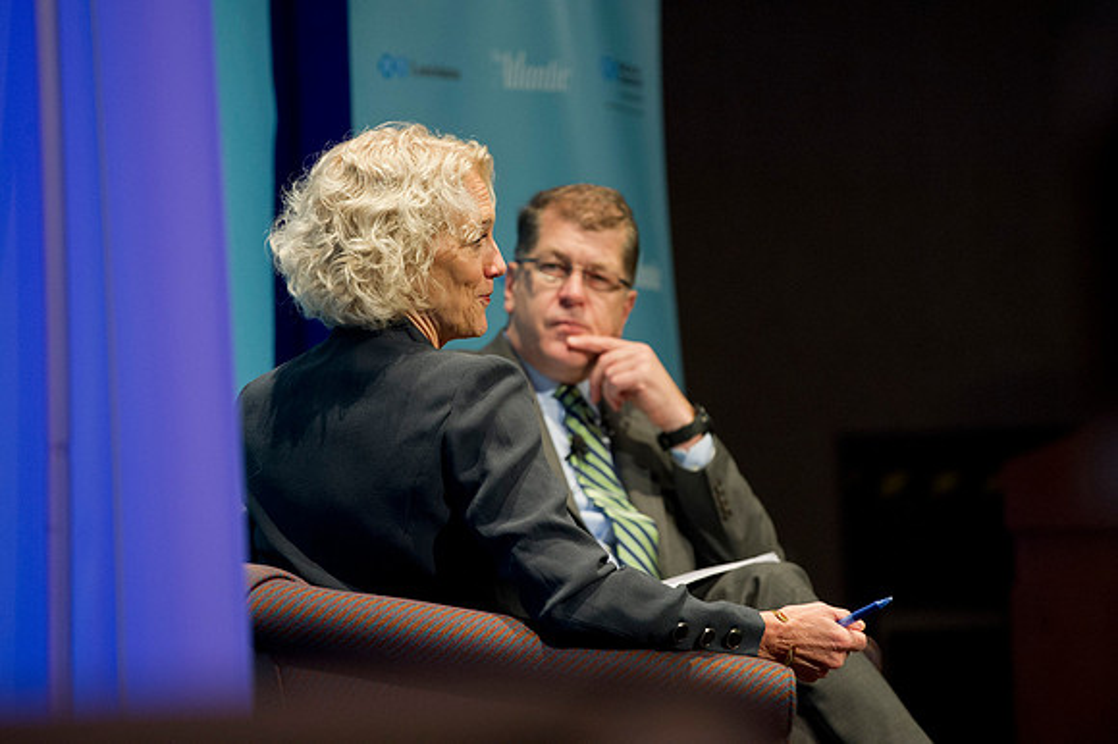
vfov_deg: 6.9
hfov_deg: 10.3
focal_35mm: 200
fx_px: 6207
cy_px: 372
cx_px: 559
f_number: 4
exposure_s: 1/125
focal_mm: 200
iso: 2500
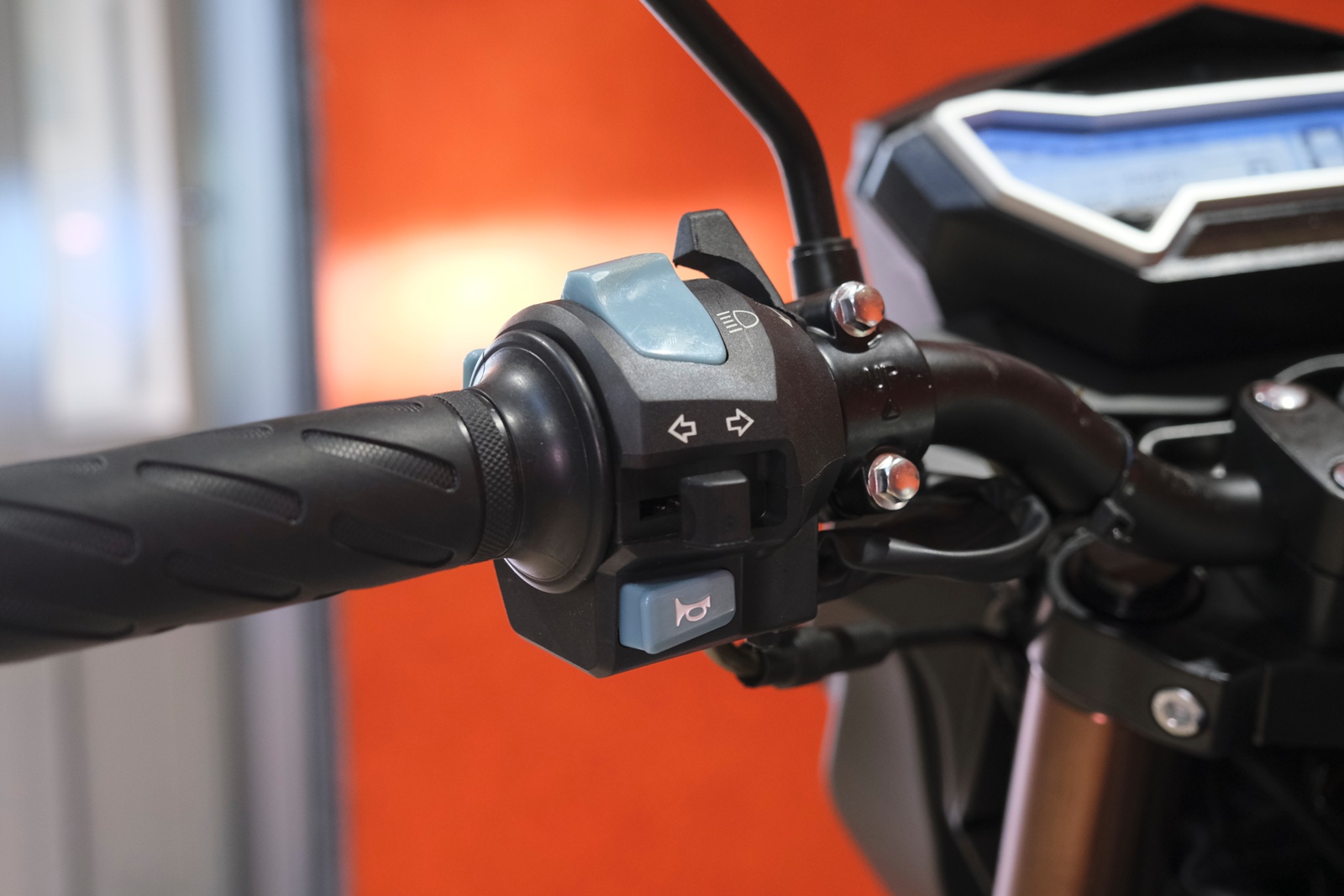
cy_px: 448
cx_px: 672
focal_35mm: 51
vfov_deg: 26.5
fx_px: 1904
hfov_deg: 38.9
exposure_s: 1/100
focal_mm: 34.2
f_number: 4
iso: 1600
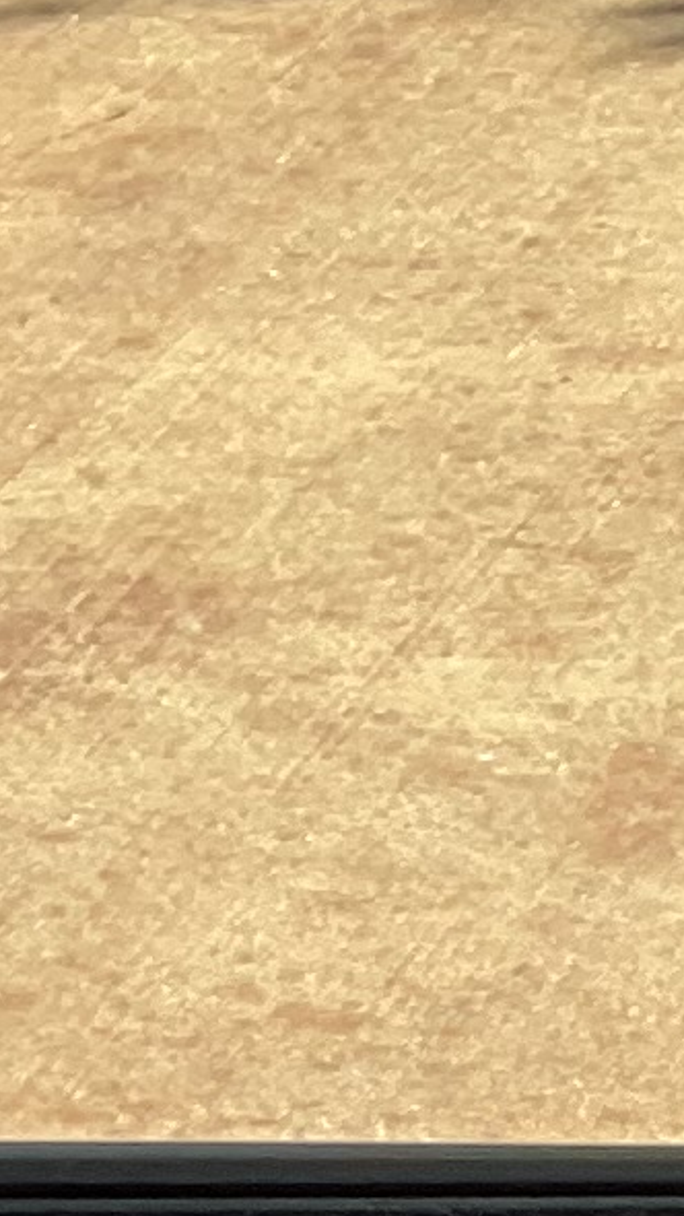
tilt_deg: -36.2
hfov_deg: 5.4
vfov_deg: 9.3
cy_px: 2539
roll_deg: -0.1
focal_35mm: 216
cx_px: 1694
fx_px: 6963
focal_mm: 3
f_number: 1.8
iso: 16
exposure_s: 1/461
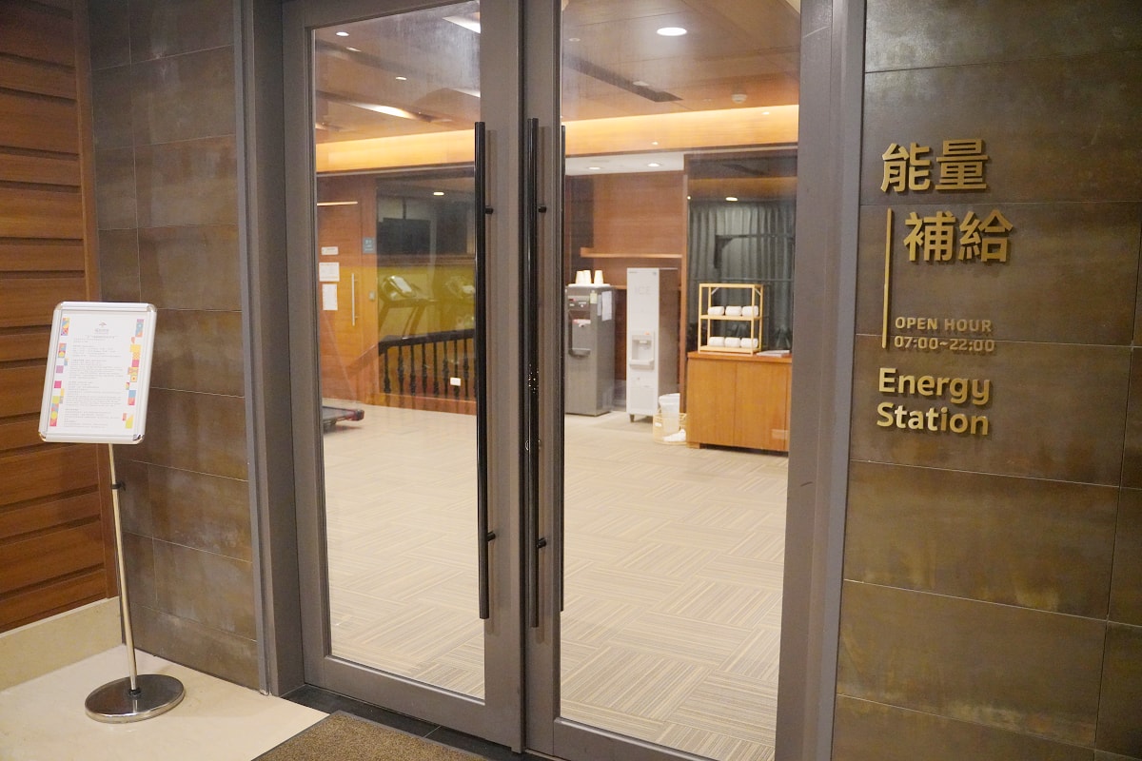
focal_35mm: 28
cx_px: 571
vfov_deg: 46.4
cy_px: 380
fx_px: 888
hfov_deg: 65.5
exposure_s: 1/160
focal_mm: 28
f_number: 2.8
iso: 10000
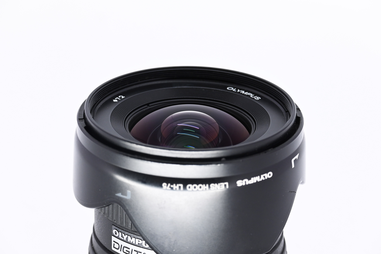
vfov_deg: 8.7
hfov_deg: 13.1
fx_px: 1661
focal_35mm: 157
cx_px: 190
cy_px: 127
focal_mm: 105
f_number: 9
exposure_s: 1/160
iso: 500
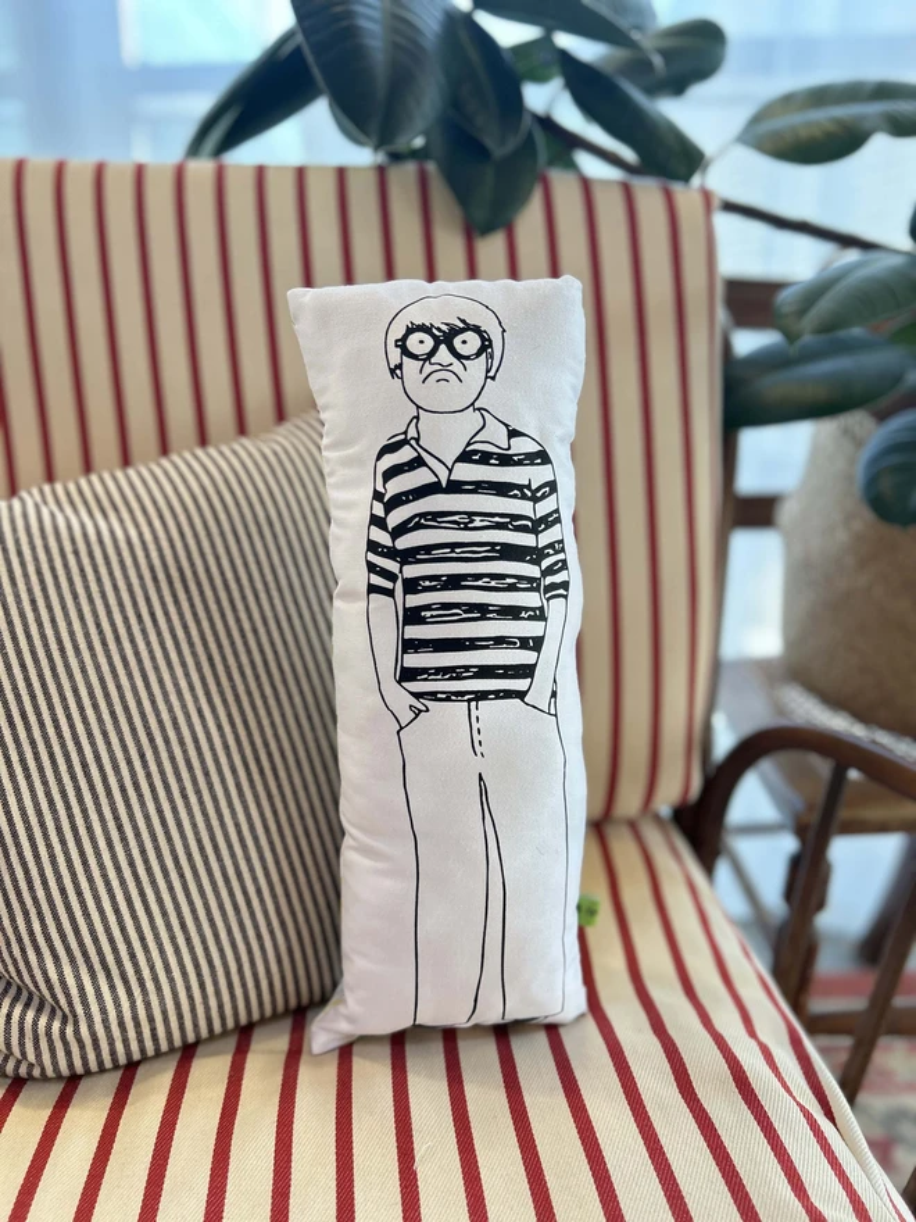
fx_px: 917
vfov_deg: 67.3
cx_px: 458
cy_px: 611
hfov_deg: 53.1
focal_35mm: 26
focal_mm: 5.7
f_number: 1.5
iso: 100
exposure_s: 1/100
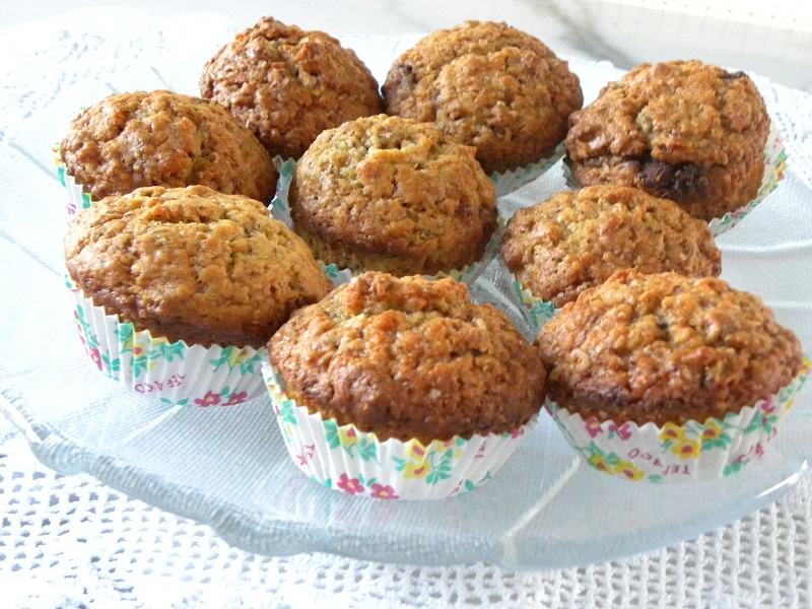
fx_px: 1220
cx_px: 406
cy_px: 304
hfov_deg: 36.8
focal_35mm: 52
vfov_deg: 28.0
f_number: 3.5
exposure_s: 1/10.5
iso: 400
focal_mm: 9.2
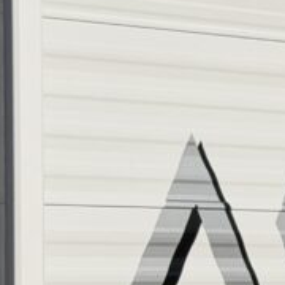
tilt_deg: +5.9
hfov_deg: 7.0
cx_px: 522
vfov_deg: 7.2
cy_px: 128
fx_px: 2254
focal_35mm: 242
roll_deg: +1.6
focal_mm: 6.76
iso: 80
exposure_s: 1/20408
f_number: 1.78
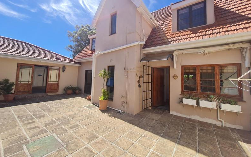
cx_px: 124
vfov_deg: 78.5
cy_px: 73
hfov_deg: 105.3
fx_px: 96
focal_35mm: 14
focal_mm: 1.74
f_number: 2.2
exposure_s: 1/1200
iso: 50
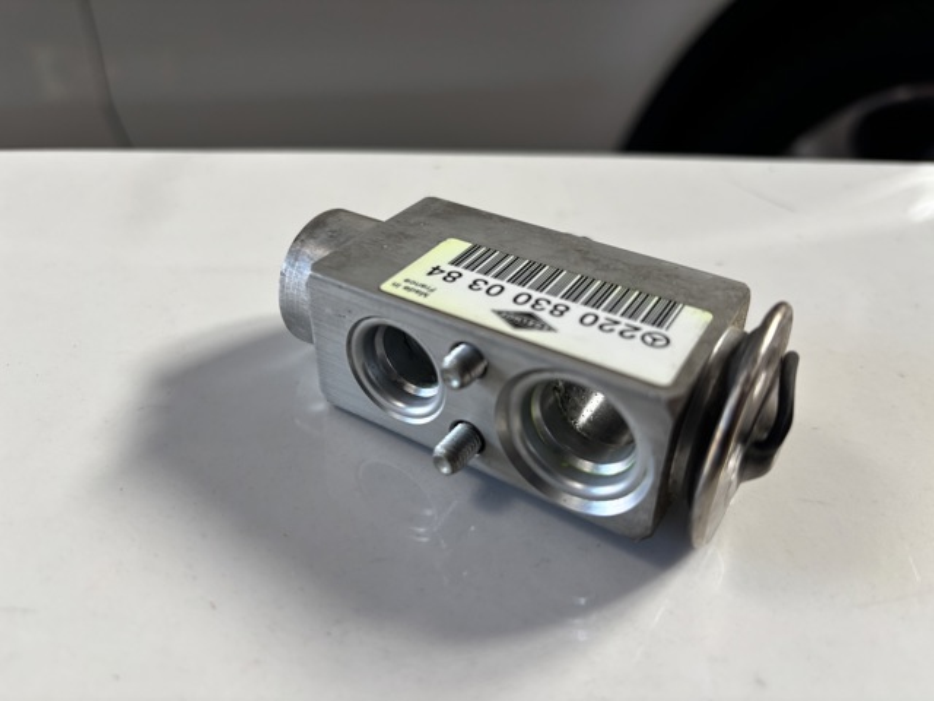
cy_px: 350
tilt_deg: -38.6
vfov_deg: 53.1
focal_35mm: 26
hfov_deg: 67.3
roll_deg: -4.0
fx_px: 702
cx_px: 467
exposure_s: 1/121
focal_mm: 5.96
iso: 125
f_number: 1.6
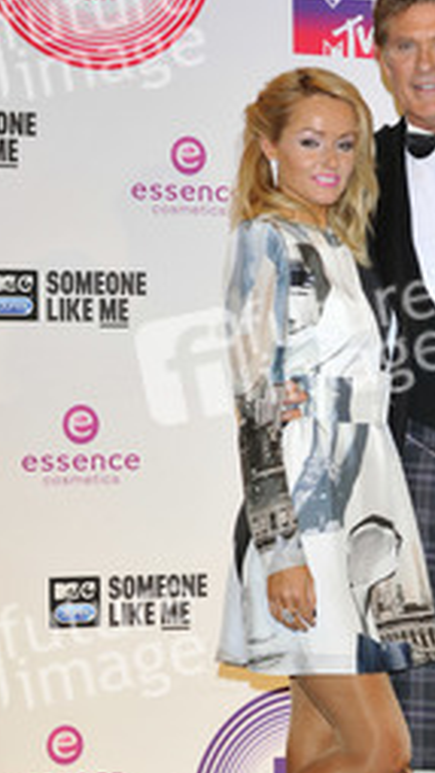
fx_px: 2705
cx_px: 382
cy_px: 505
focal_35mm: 132
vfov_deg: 16.2
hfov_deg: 9.2
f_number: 7.1
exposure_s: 1/250
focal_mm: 80
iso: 800
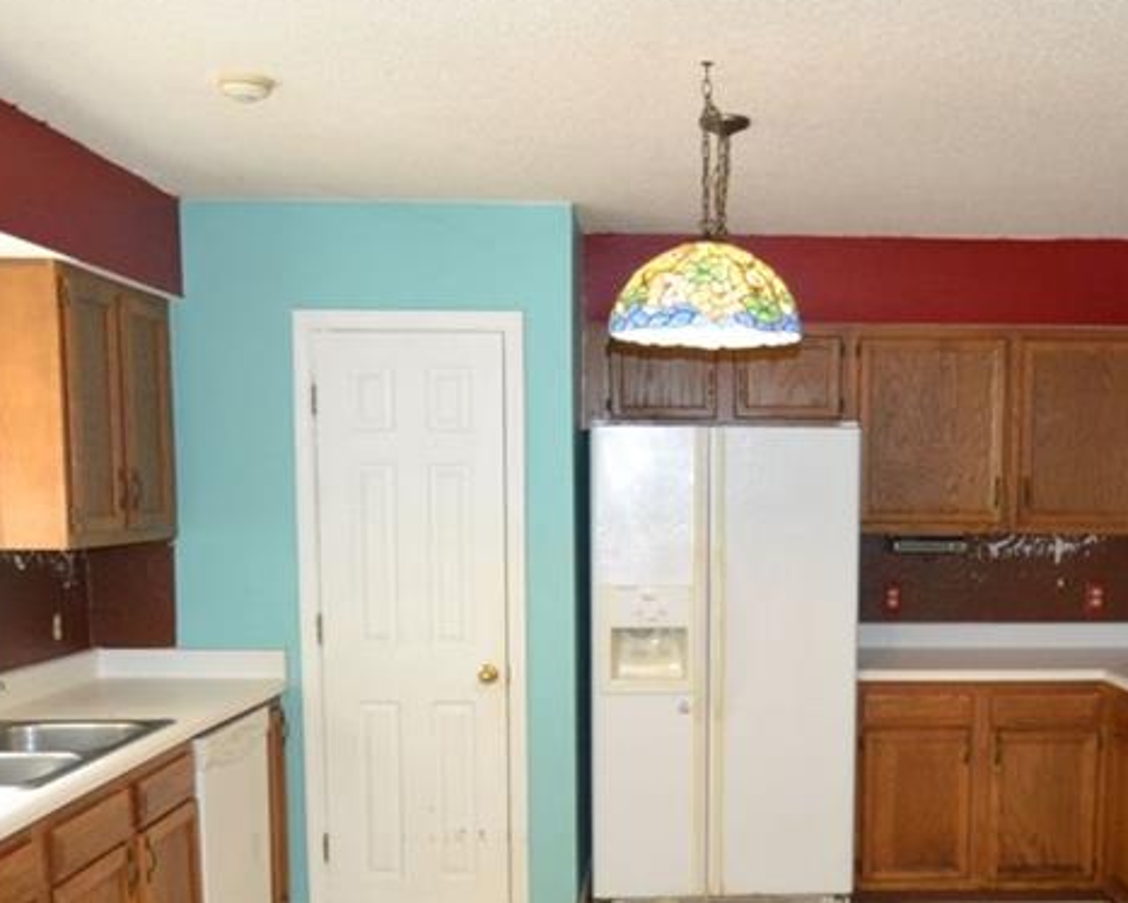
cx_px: 746
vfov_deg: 39.6
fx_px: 1236
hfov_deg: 48.3
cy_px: 613
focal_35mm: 37
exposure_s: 1/60
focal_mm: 12
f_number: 3.8
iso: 1100
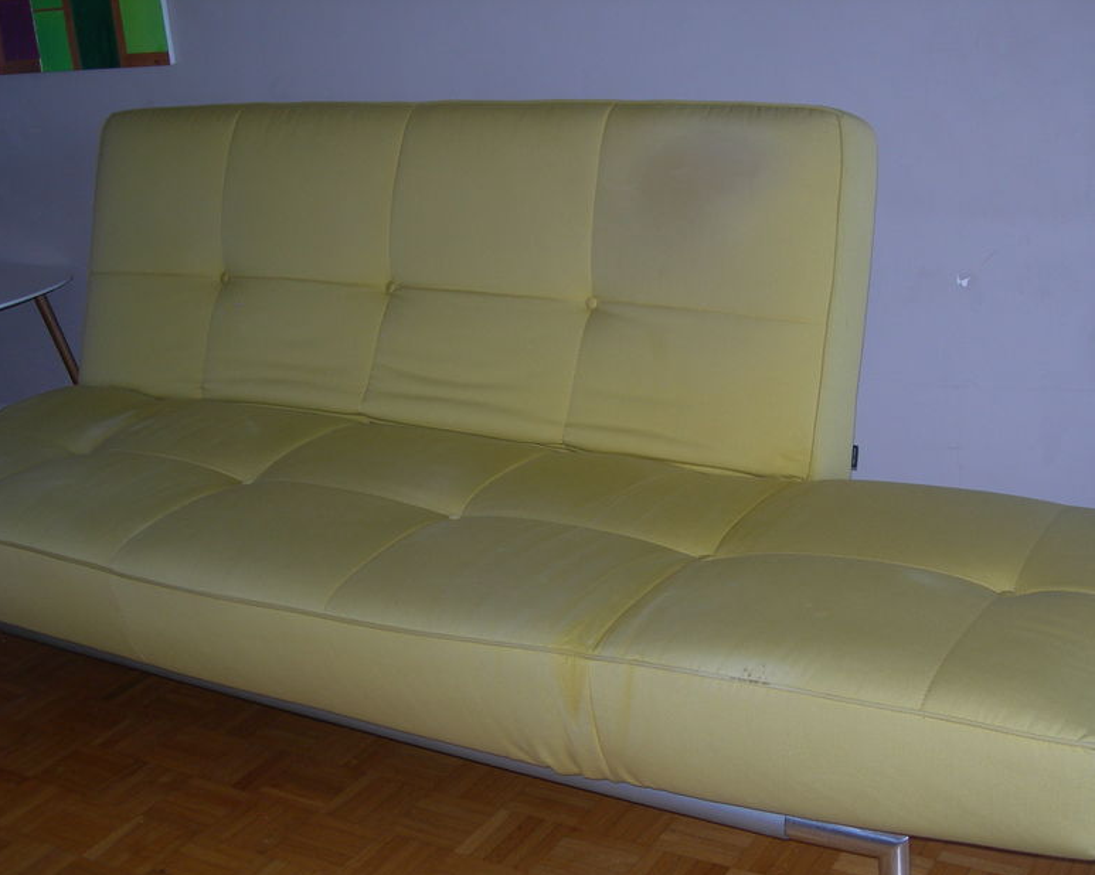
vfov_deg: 31.3
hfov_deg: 38.8
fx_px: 1555
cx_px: 591
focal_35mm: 48
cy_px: 528
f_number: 2.8
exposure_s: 1/60.1
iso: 50
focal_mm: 7.8
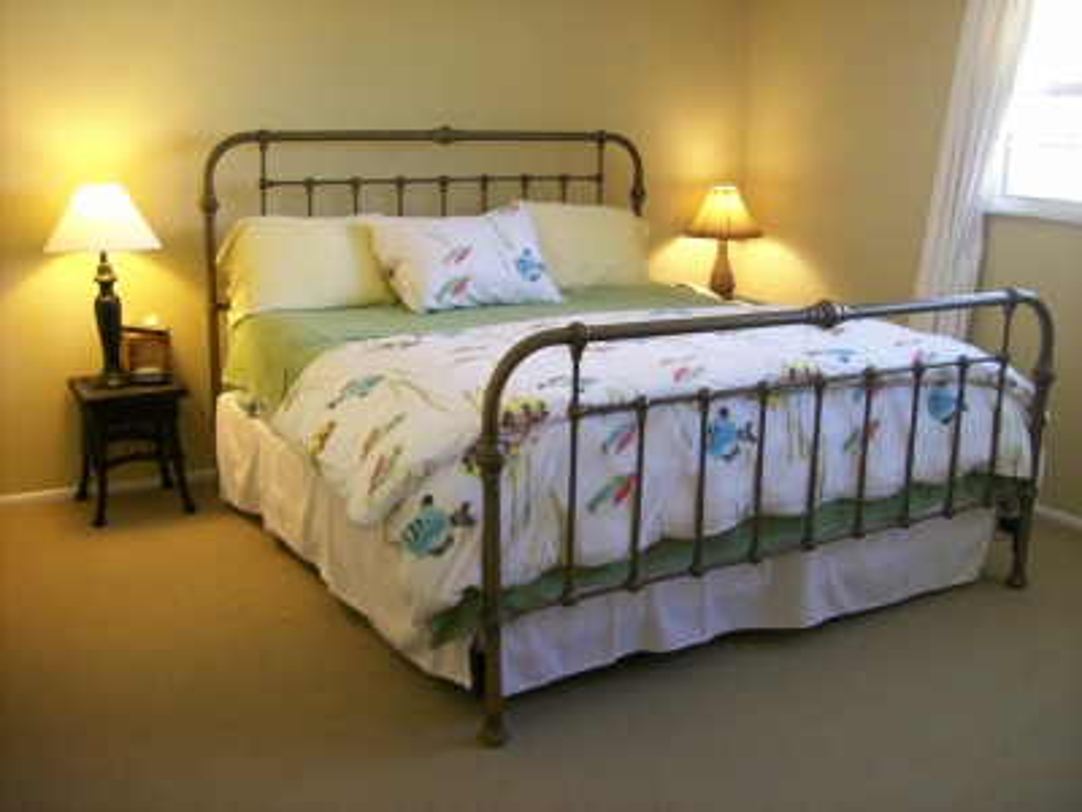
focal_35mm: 36
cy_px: 406
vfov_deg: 39.7
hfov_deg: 51.4
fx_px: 1125
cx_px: 541
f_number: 2.7
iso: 160
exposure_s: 1/33.8
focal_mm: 6
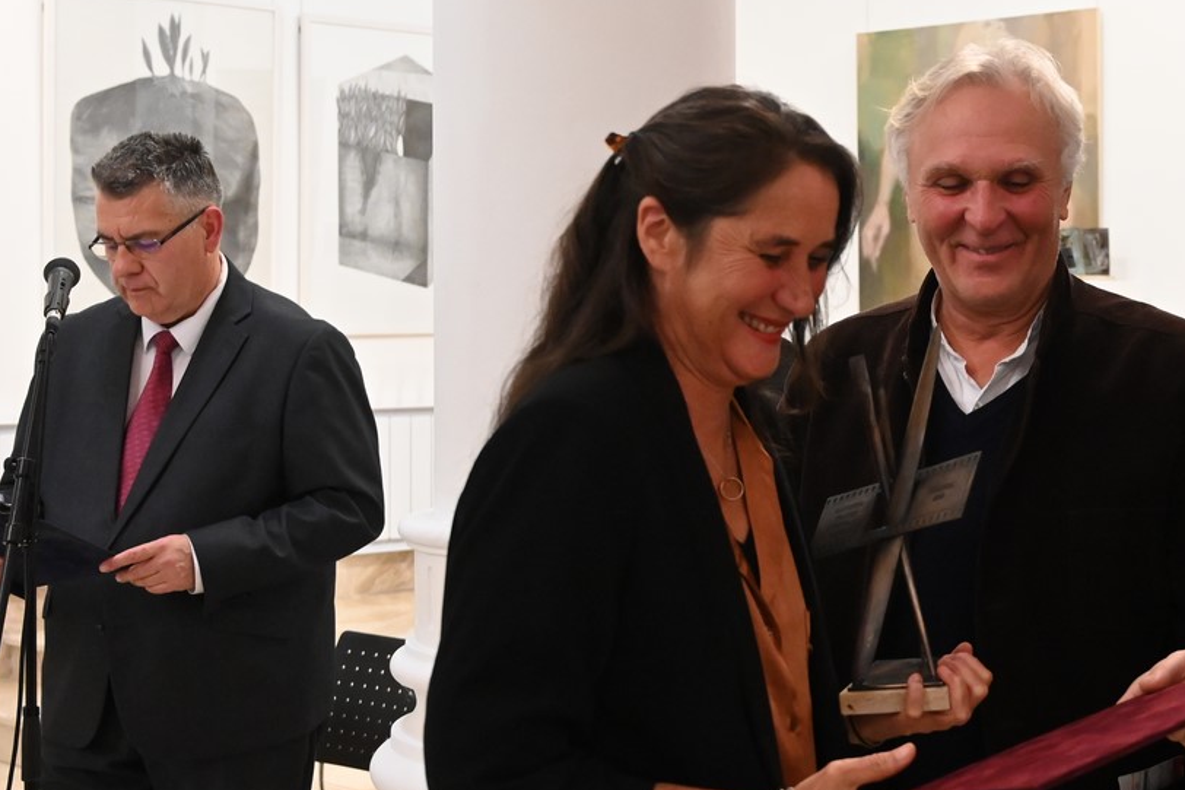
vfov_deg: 20.9
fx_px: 2139
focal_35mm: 65
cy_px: 363
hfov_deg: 30.1
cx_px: 968
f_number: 4
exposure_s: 1/125
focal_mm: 33
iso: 6400
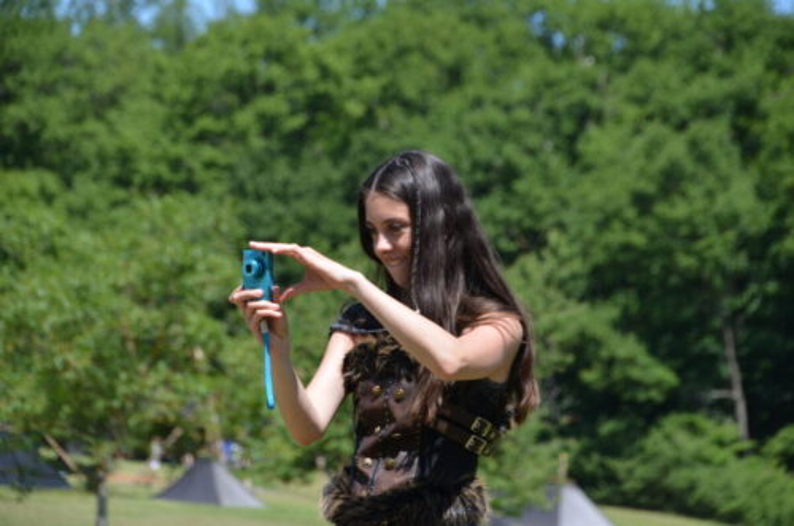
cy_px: 263
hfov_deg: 11.4
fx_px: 3961
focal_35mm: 180
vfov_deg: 7.6
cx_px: 397
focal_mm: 120
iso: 100
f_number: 8
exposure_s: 1/250
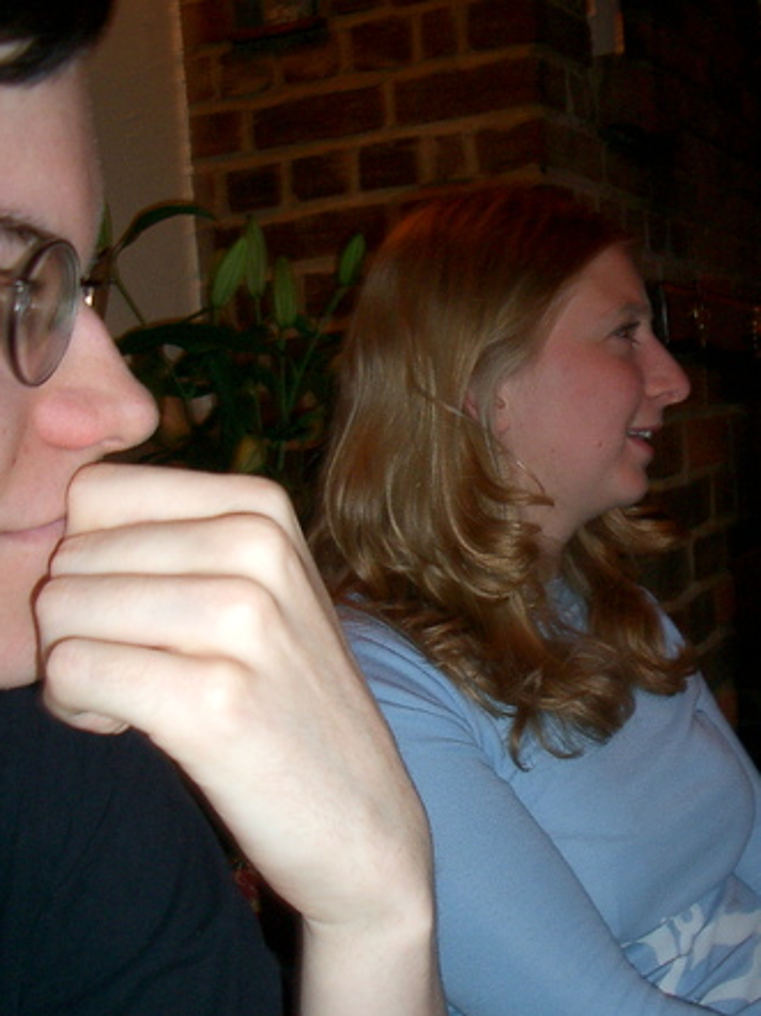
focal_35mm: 47
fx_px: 1379
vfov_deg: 40.5
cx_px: 468
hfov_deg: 30.7
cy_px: 517
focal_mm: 5.8
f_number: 2.6
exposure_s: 1/40
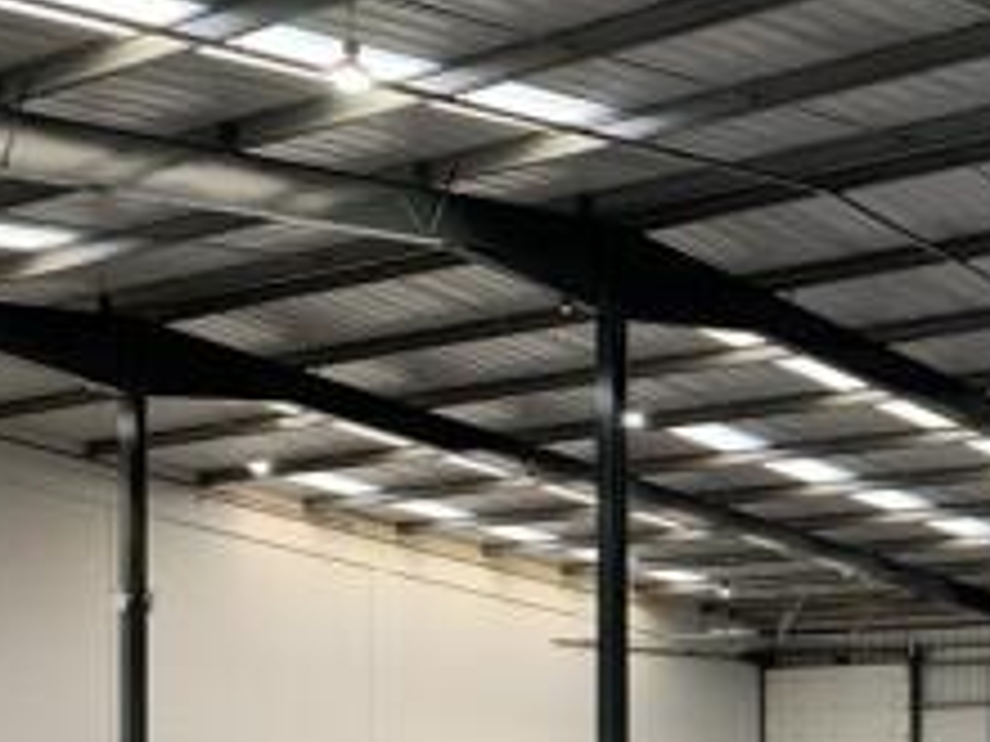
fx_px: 1973
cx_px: 1285
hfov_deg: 24.6
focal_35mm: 69
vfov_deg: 20.3
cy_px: 821
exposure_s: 1/90
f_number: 1.8
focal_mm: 4.25
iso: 100
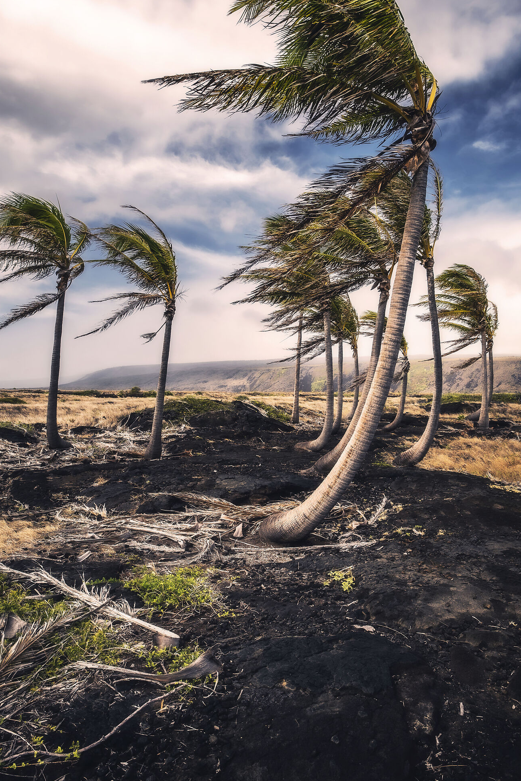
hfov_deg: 59.0
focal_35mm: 21
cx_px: 317
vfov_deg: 81.0
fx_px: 455
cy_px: 361
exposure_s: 1/200
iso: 100
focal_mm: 17
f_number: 8
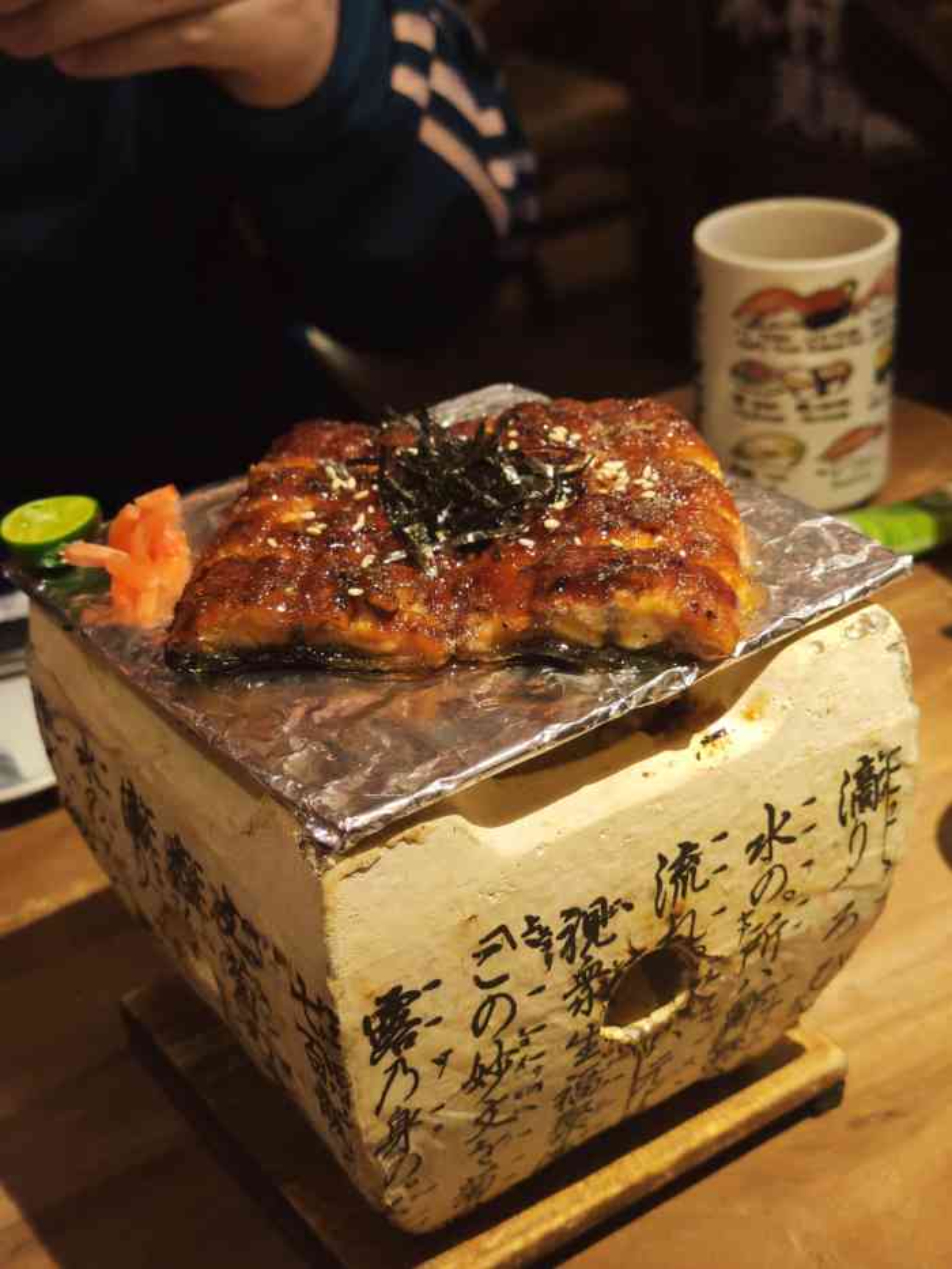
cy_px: 634
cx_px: 476
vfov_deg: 38.2
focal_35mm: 50
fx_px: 1833
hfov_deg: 29.1
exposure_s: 1/50
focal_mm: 8.16
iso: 249
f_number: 2
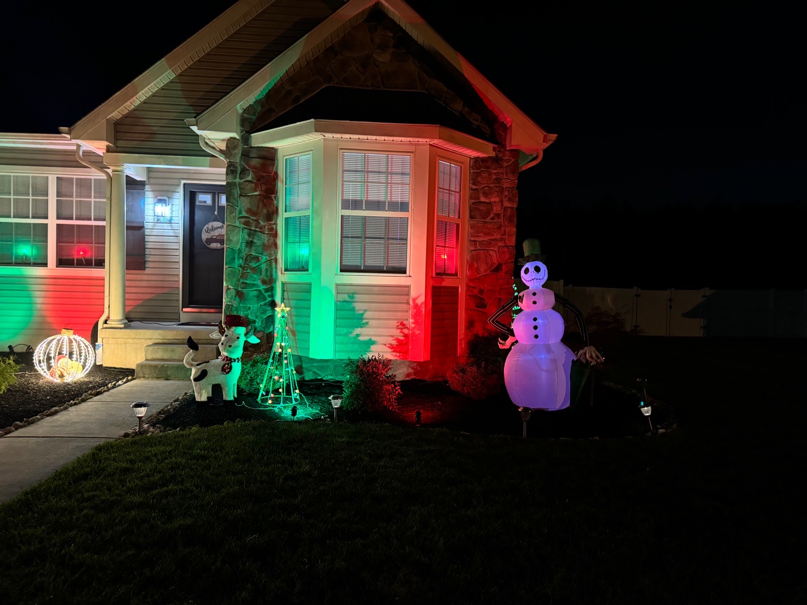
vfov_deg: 56.8
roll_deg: -0.7
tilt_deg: -2.3
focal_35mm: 24
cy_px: 302
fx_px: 560
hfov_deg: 71.6
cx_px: 404
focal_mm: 6.76
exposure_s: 1/30
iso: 800
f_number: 1.78
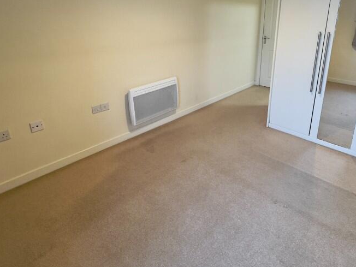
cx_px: 207
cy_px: 82
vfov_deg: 59.2
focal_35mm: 22
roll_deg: -0.5
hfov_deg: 75.8
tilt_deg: -16.5
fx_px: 226
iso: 200
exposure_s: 1/50
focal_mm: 2.22
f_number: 2.2
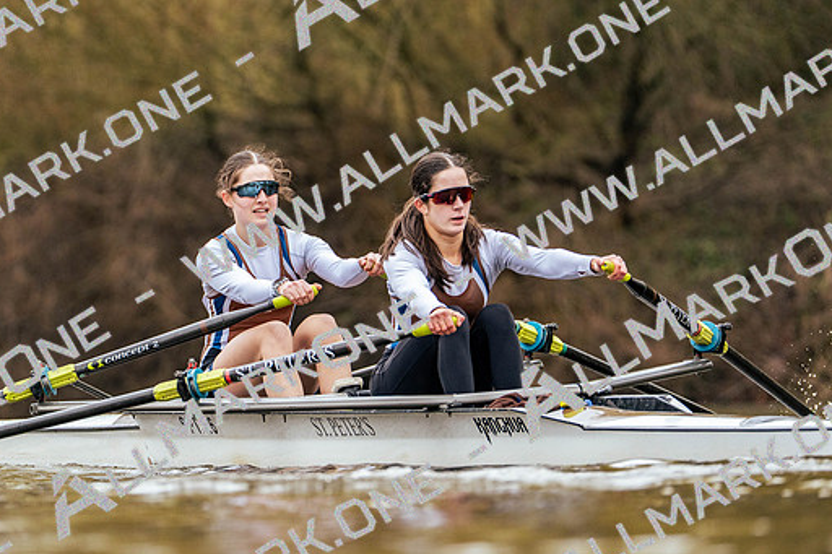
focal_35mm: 483
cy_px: 288
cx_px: 382
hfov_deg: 4.3
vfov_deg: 2.8
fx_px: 11158
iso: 2500
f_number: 6.3
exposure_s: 1/2000
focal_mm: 426
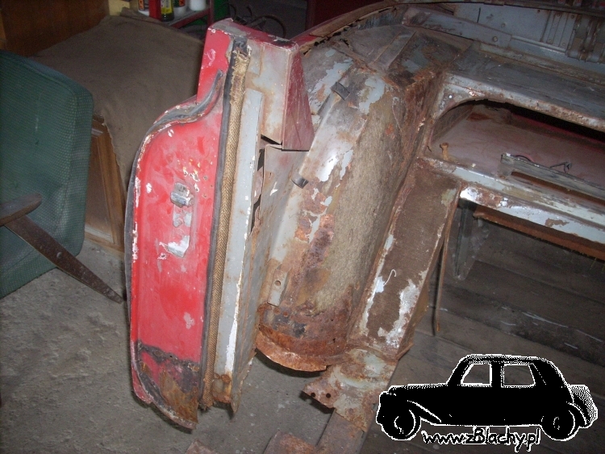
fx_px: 647
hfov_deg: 50.1
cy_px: 227
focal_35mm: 37
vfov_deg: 38.7
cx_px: 302
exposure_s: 1/60
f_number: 2.8
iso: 200
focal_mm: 6.2
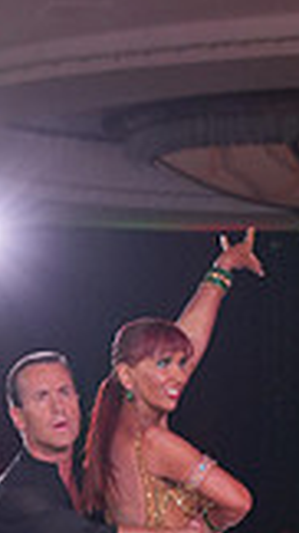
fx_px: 2483
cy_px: 701
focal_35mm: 176
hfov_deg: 6.7
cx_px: -288
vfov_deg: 11.9
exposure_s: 1/500
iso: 1600
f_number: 4
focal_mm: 47
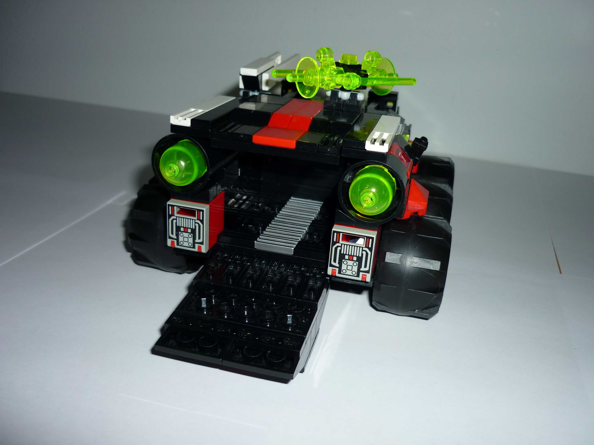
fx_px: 566
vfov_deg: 42.9
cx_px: 297
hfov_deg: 55.4
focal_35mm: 33
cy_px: 222
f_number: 2.8
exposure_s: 1/60
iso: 100
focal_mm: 5.5
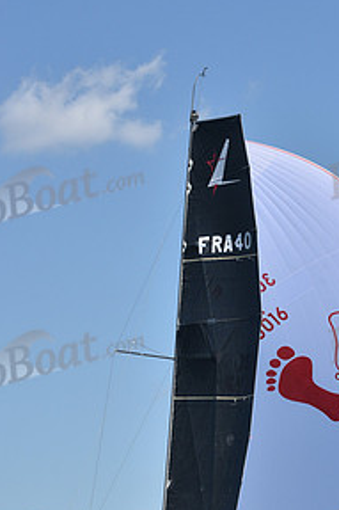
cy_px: 435
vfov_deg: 12.3
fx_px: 2347
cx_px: 237
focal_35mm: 166
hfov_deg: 8.3
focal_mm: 82
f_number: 9
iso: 320
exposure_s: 1/1250
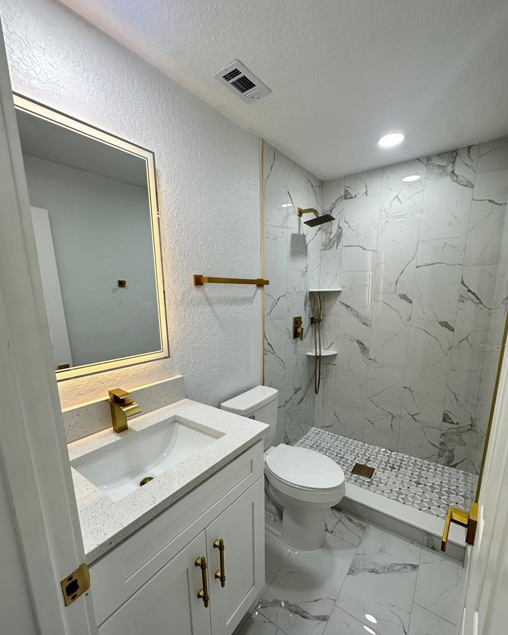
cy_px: 347
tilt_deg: -11.4
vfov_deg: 96.5
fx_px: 282
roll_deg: +0.0
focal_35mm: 15
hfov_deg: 84.0
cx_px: 260
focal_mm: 2.22
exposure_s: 1/99
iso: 100
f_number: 2.2
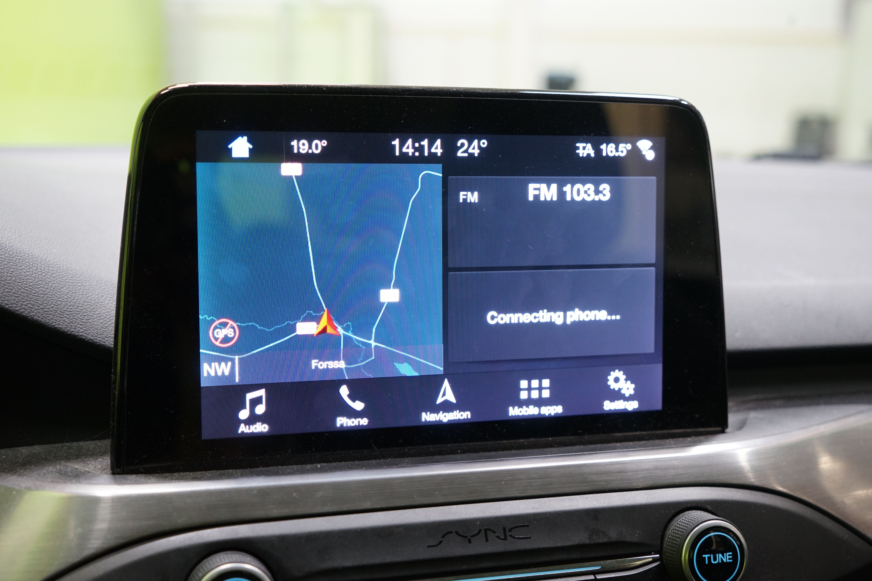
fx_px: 1041
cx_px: 436
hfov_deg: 45.4
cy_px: 290
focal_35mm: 43
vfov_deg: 31.2
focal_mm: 43
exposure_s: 1/20
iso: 1250
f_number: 5.6
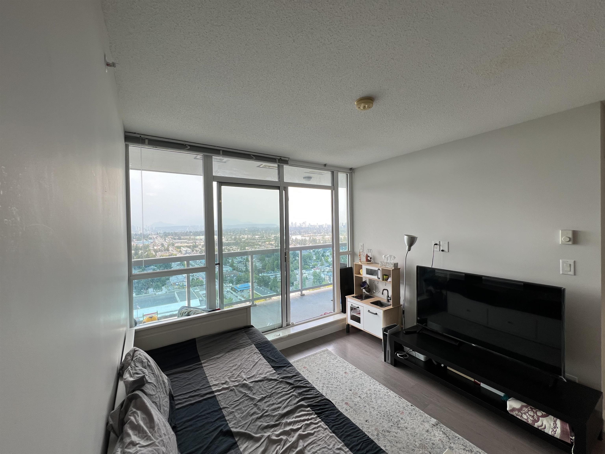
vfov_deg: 89.9
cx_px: 302
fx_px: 227
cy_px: 227
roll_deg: +1.1
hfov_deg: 106.2
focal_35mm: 13
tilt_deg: -1.1
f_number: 1.8
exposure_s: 1/120
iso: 40
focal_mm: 1.57
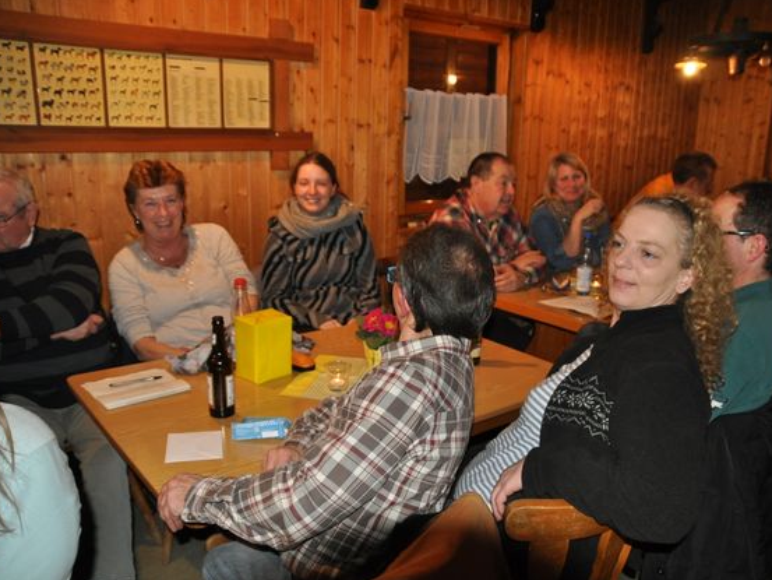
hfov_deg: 59.8
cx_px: 430
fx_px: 669
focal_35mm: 30
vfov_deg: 46.8
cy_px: 289
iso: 800
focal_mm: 18
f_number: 3.5
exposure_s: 1/60
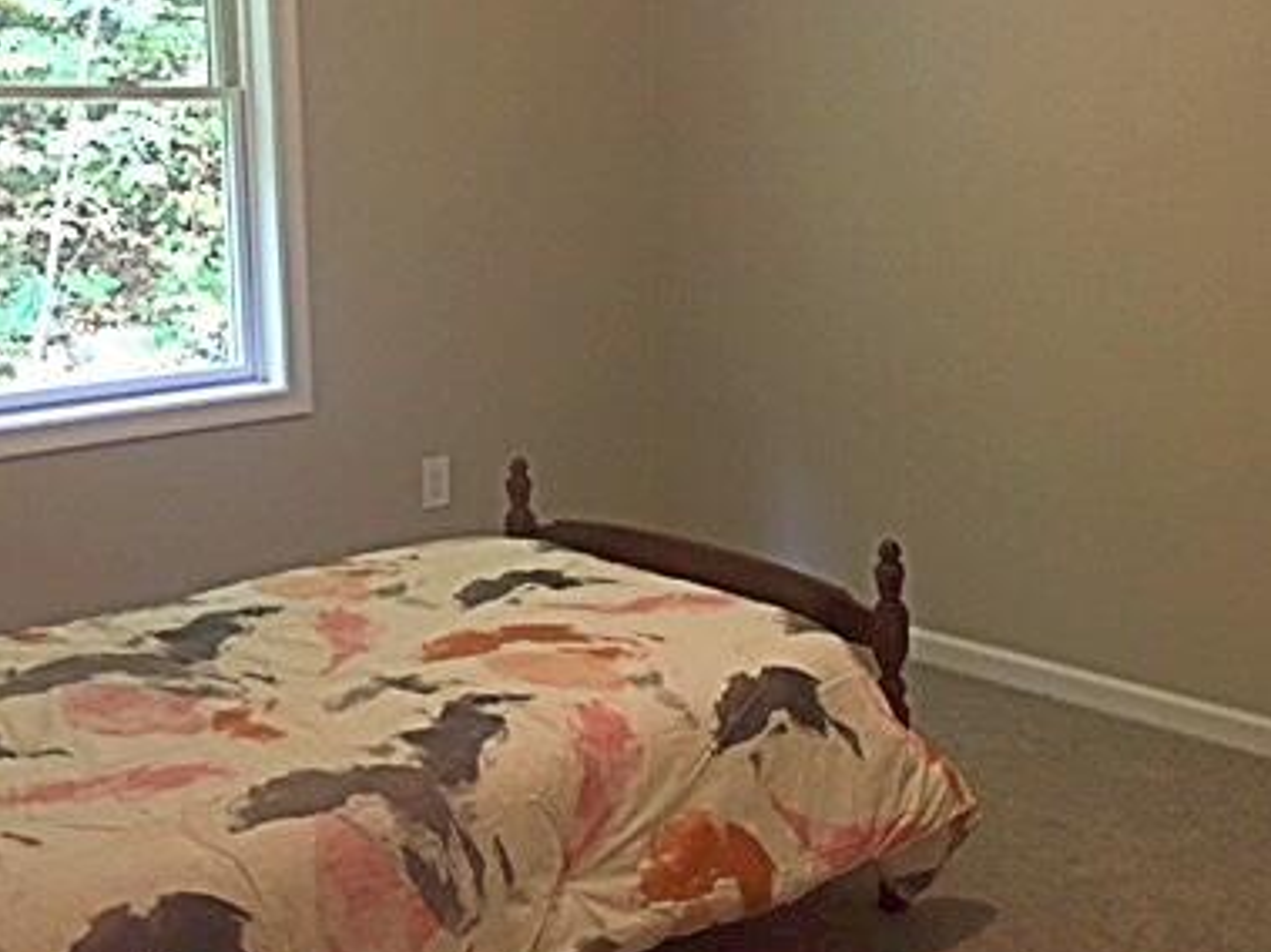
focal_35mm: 49
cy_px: 412
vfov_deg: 29.6
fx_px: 1799
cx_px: 852
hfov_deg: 38.5
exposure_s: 1/15
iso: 100
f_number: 2.2
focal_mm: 4.15
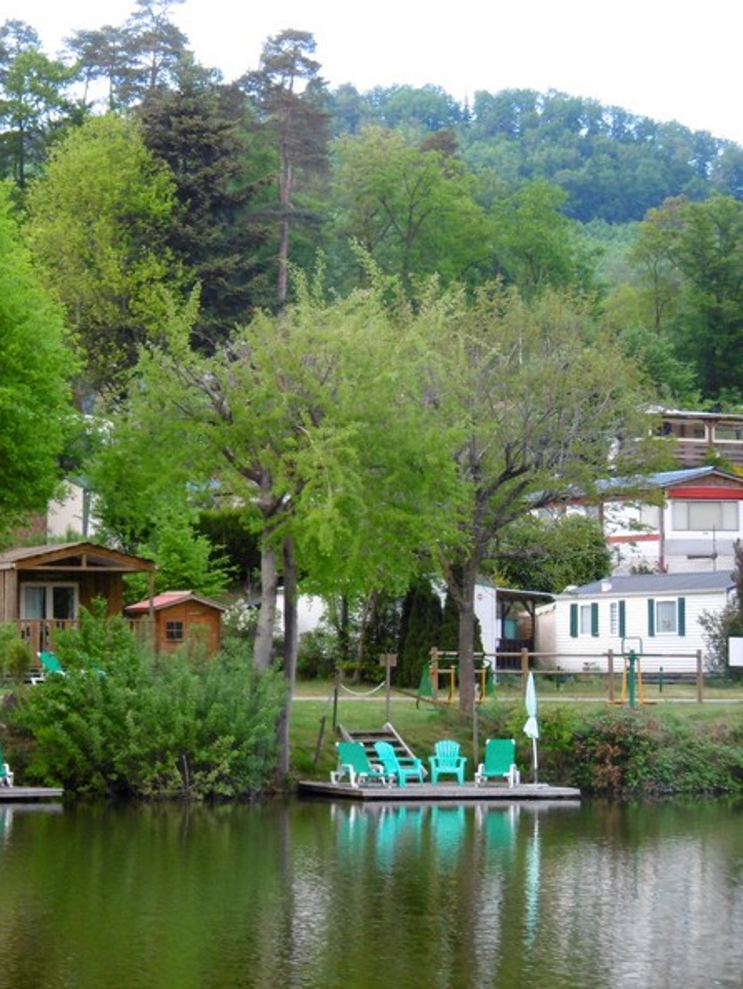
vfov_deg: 18.7
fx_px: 3003
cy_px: 493
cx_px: 167
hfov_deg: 14.0
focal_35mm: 105
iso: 100
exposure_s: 1/60
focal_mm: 14
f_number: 4.5
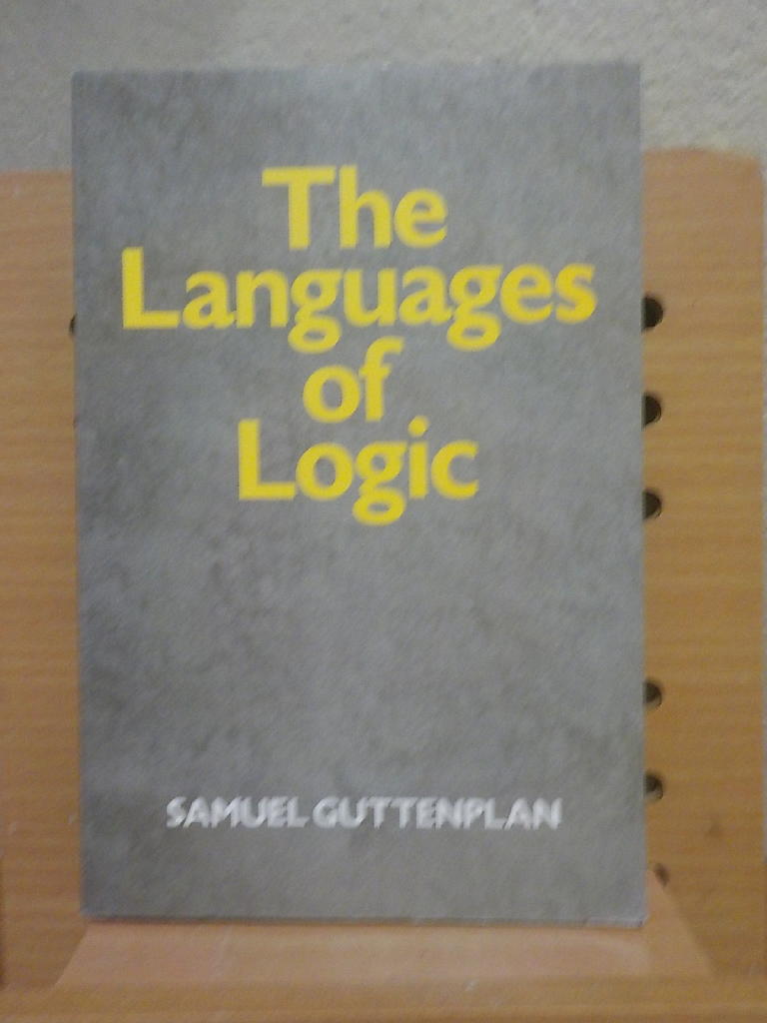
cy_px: 512
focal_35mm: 30
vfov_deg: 60.0
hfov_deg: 46.8
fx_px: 886
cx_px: 384
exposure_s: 1/15
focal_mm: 4.1
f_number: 3.3
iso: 400
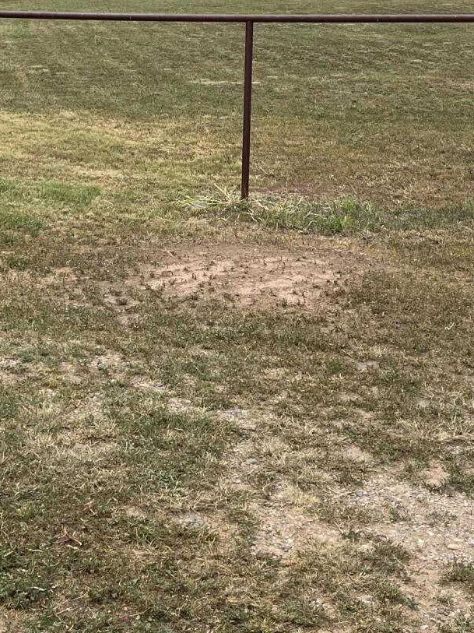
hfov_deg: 22.9
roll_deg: -0.3
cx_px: 200
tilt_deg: -11.7
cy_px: 189
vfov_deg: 30.0
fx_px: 1169
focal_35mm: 64
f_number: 1.6
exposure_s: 1/3745
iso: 50
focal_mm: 5.1
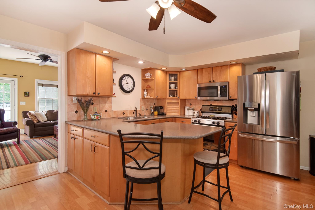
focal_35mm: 16
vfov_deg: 72.0
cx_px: 158
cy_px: 105
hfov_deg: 95.0
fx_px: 144
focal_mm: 11
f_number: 10
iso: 640
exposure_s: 1/60
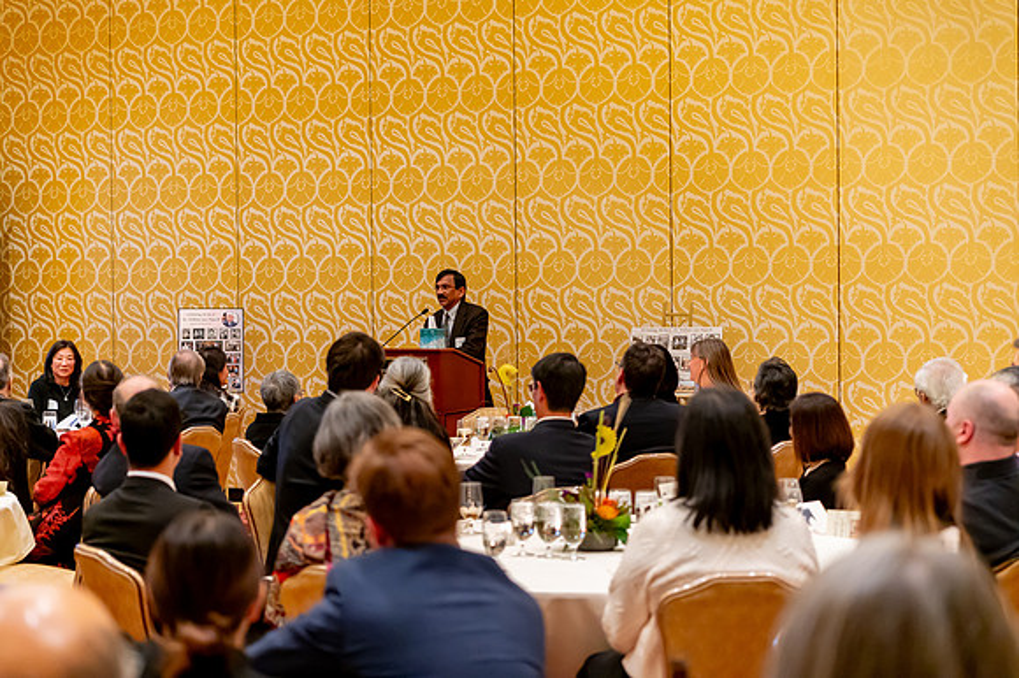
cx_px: 504
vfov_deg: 19.2
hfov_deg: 28.6
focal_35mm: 71
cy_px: 339
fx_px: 2002
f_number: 2.8
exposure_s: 1/160
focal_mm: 70
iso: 5000
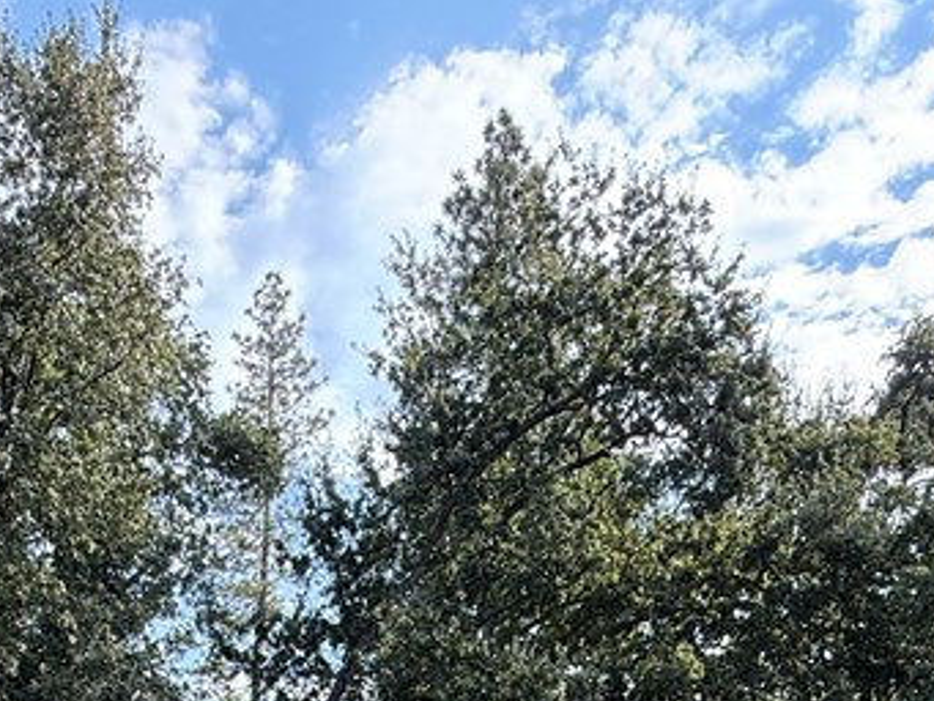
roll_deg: -0.7
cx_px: 312
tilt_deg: -1.4
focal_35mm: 42
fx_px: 1134
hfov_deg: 44.1
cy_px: 983
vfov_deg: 27.0
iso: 64
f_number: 2.2
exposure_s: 1/260
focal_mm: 2.22
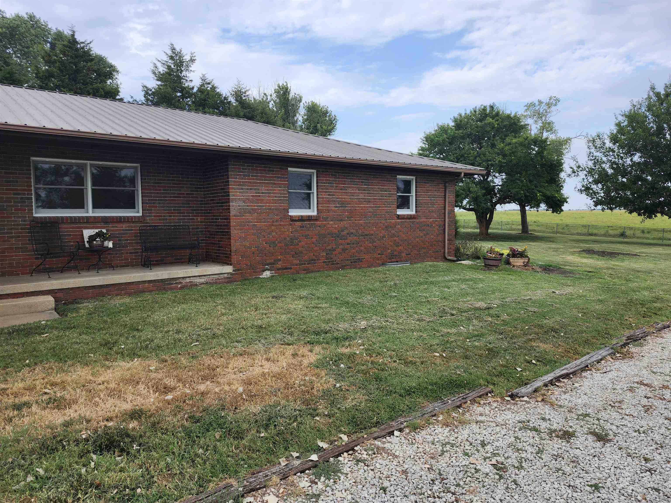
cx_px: 336
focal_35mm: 23
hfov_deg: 73.9
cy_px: 252
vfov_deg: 58.9
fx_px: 446
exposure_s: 1/476
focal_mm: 5.54
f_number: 1.8
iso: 25
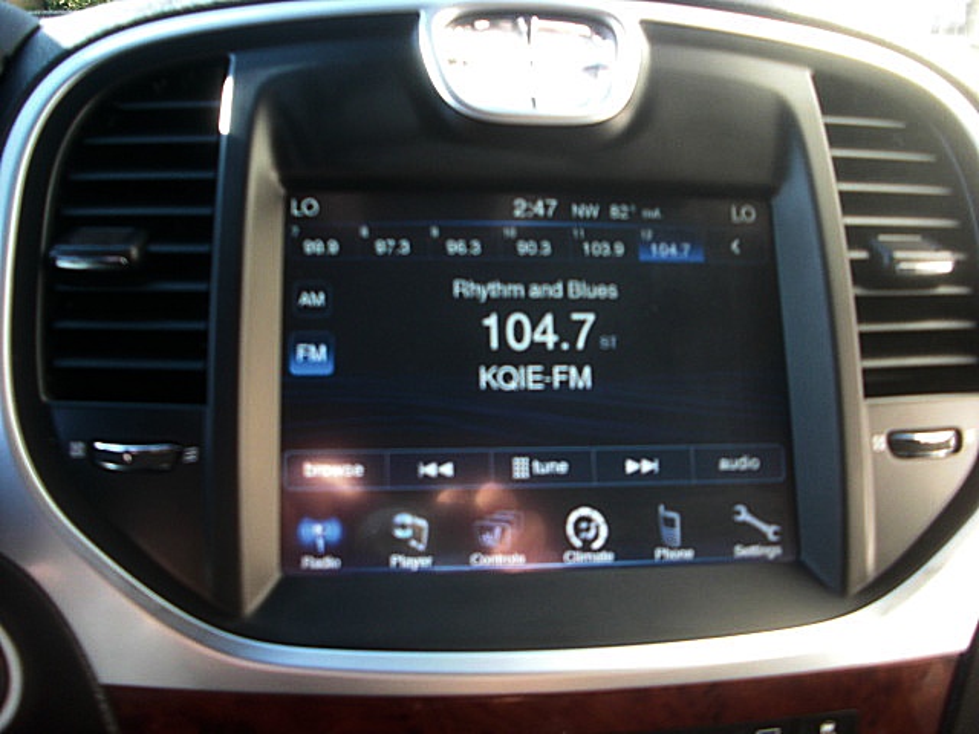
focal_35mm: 36
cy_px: 367
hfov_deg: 51.4
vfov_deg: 39.7
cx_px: 490
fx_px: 1018
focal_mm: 6.3
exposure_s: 1/60
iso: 100
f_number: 2.8
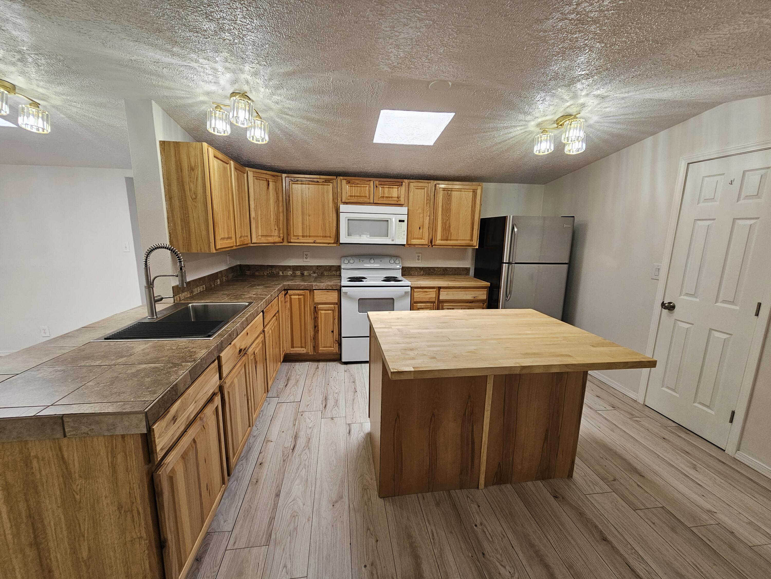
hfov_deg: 106.2
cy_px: 290
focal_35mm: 13
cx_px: 386
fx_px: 290
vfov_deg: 89.9
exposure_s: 1/60
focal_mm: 2.2
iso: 64
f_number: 2.2
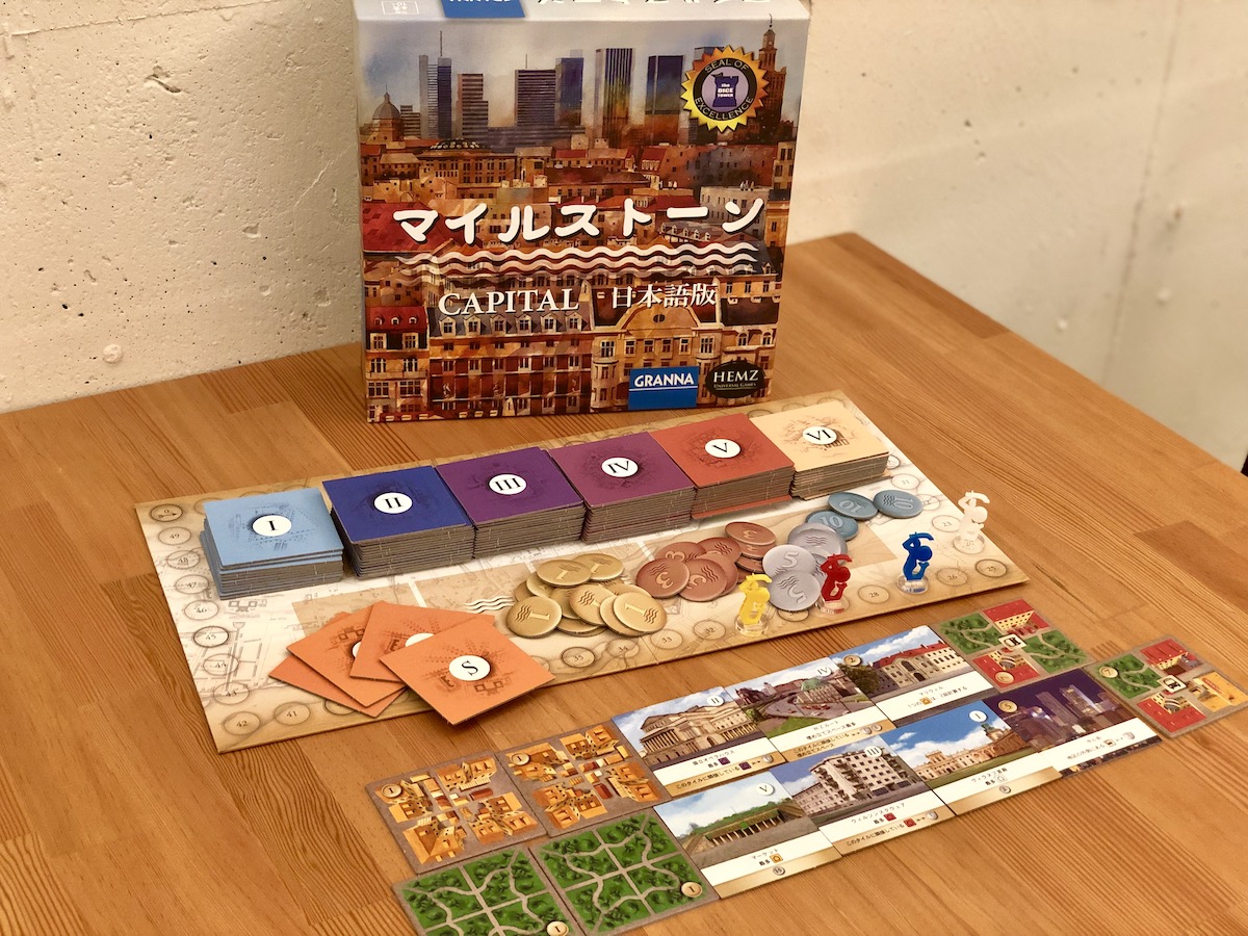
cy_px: 468
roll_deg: -2.2
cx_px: 624
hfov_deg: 36.8
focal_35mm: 52
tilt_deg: -30.3
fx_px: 1875
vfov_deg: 28.0
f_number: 2.4
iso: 80
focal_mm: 6
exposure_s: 1/33
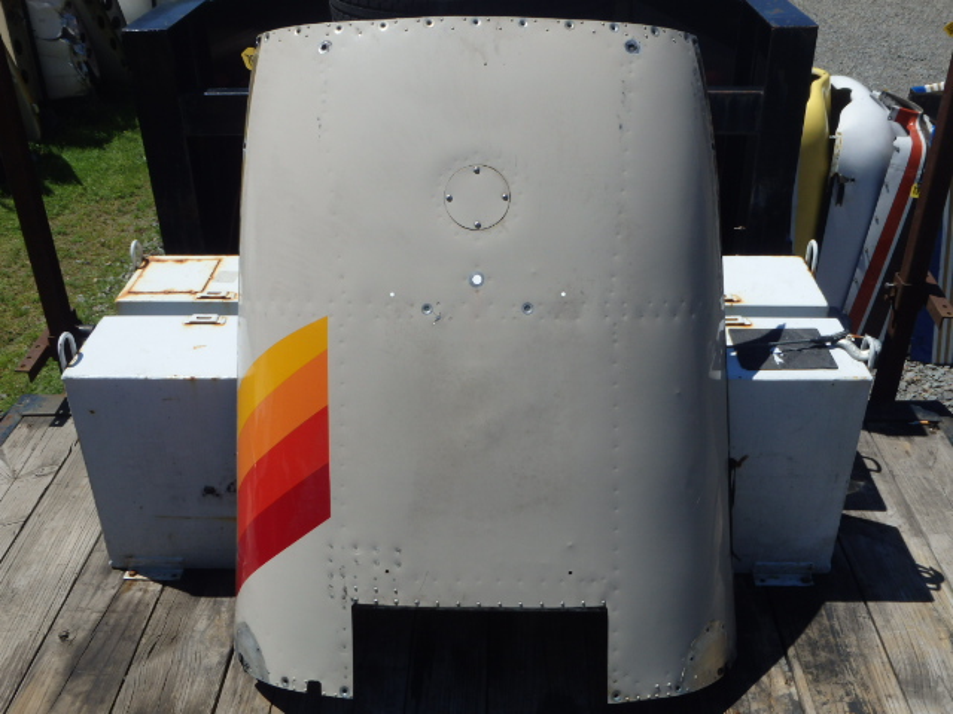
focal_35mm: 36
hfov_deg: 51.4
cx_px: 476
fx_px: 991
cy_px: 357
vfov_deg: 39.7
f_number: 13
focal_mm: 6.4
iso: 125
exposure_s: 1/200
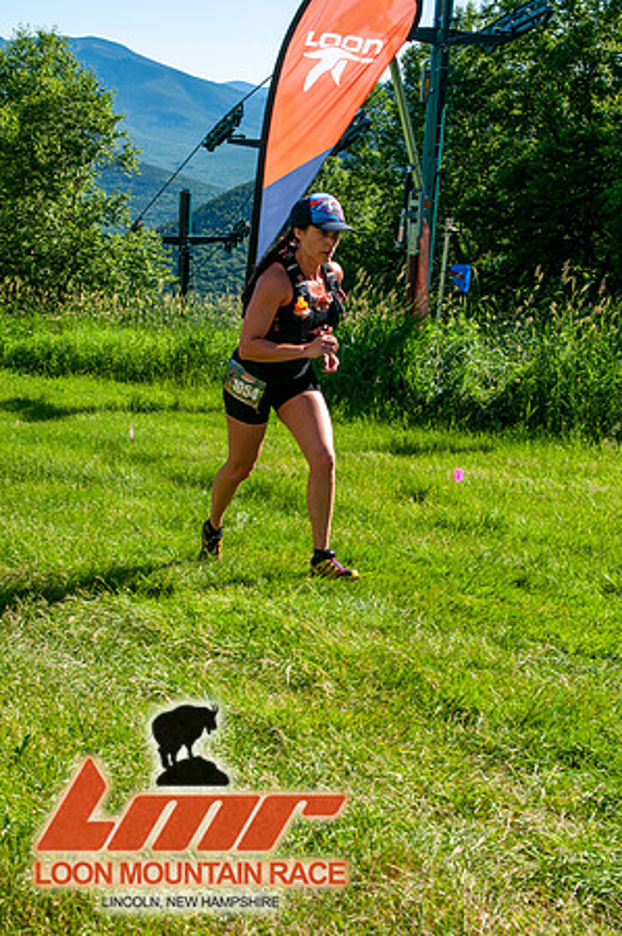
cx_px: 311
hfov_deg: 26.4
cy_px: 468
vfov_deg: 38.9
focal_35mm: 51
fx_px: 1325
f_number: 8
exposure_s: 1/400
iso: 200
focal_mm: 34
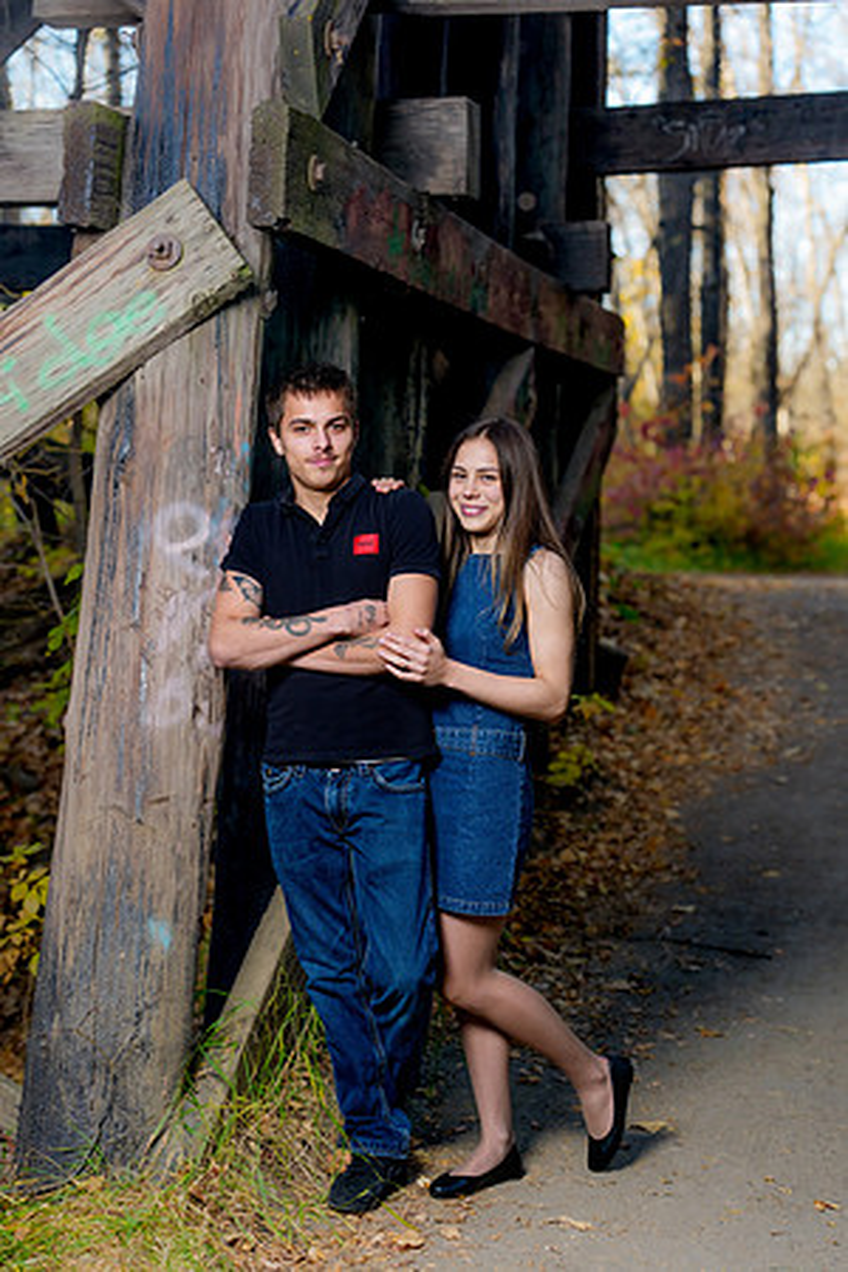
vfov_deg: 30.5
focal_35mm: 66
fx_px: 2332
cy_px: 636
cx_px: 424
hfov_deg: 20.6
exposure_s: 1/200
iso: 250
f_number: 2.8
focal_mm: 66
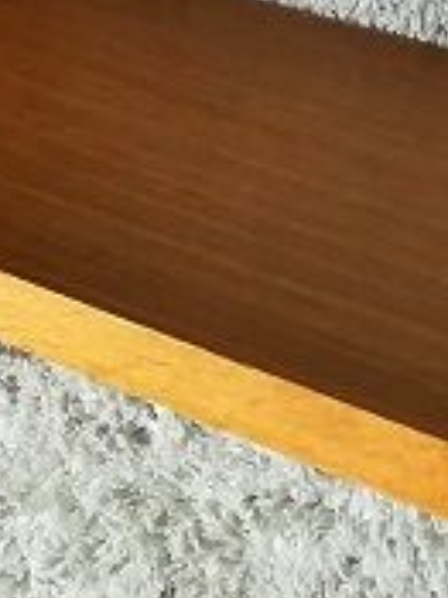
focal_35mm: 118
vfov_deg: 14.1
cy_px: -584
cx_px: -393
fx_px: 2039
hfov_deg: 11.5
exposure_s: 1/30
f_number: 2.2
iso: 100
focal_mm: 3.83
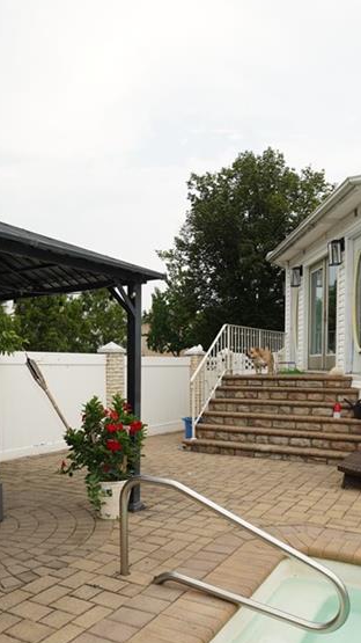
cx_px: 178
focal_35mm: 29
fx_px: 494
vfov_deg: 65.5
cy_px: 386
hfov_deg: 40.2
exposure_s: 1/125
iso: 100
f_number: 4.5
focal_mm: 10
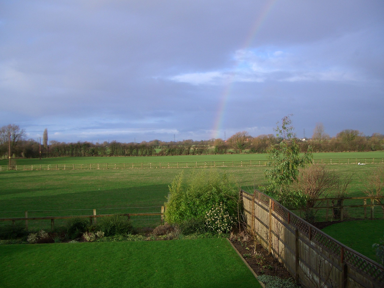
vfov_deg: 39.7
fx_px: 399
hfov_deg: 51.4
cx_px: 193
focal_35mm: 36
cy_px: 140
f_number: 2.6
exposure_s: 1/500
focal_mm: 5.8
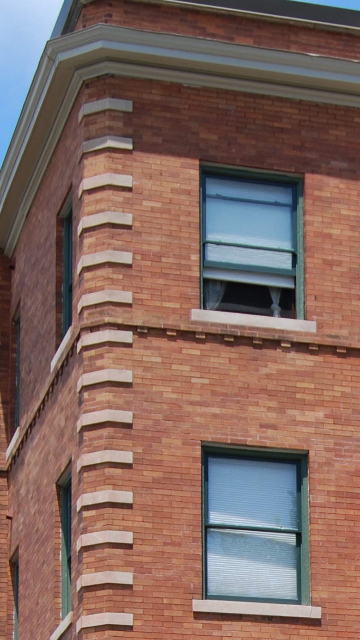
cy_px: 792
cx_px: 476
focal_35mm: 132
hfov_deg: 9.0
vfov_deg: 15.6
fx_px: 2239
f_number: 7.1
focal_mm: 30
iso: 100
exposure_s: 1/200
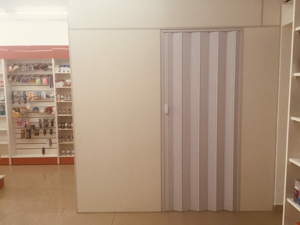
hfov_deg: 61.7
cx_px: 150
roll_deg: +0.0
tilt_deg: -7.9
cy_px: 112
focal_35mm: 29
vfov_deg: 48.2
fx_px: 251
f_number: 2.2
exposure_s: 1/40
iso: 25
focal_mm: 4.15
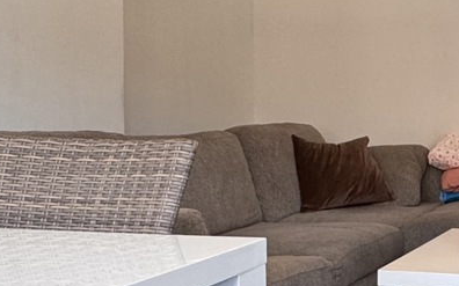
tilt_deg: -3.1
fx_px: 900
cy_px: 125
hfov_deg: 26.7
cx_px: 486
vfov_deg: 18.1
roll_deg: -0.3
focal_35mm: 72
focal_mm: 2.22
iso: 160
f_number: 2.2
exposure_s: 1/100
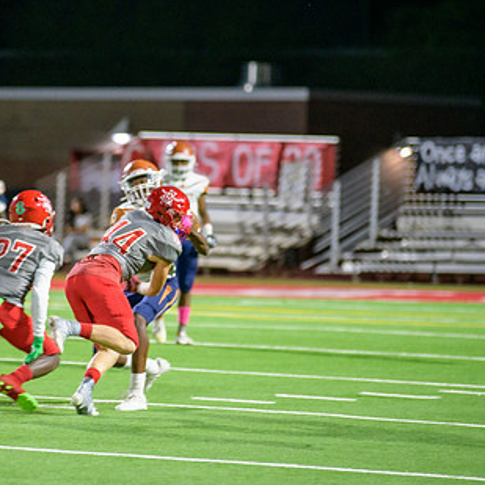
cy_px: 246
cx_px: 118
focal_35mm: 319
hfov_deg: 5.5
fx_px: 5057
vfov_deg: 5.5
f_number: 2.8
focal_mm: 200
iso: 1600
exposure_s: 1/250
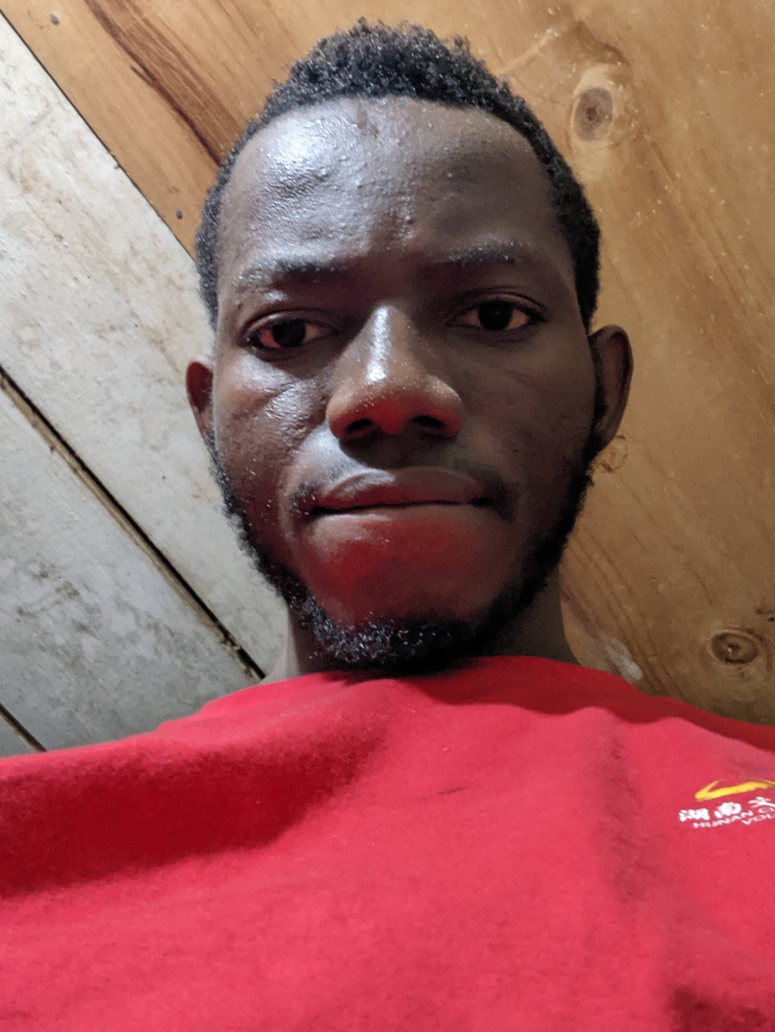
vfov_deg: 47.8
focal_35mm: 39
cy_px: 480
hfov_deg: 36.8
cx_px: 424
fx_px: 1164
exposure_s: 1/25
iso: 819
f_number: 1.8
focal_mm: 2.97
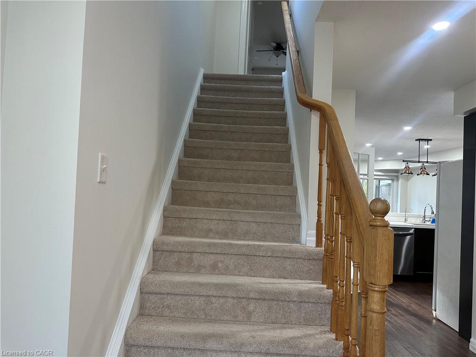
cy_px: 178
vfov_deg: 56.8
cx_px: 238
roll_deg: -2.8
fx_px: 330
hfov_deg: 71.6
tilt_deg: +1.9
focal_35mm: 24
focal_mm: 6.86
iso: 200
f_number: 1.78
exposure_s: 1/120
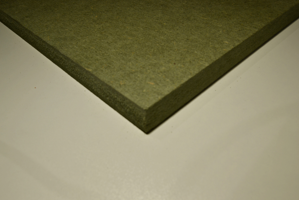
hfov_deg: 57.9
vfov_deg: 40.5
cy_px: 99
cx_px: 147
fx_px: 270
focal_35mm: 33
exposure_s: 1/125
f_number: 8
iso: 125
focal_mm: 21
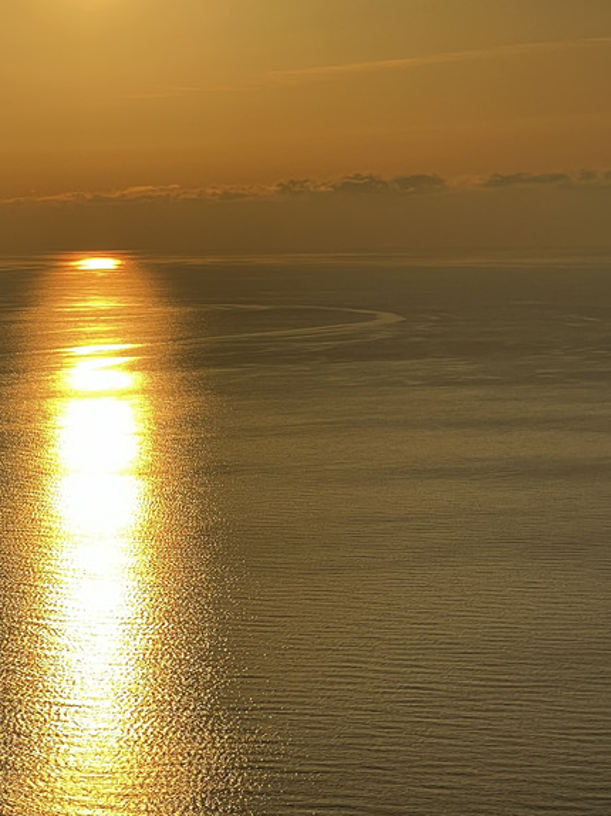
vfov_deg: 12.3
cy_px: 559
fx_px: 3792
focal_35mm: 161
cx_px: 121
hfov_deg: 9.2
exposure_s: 1/3774
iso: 25
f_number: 2.8
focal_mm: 9
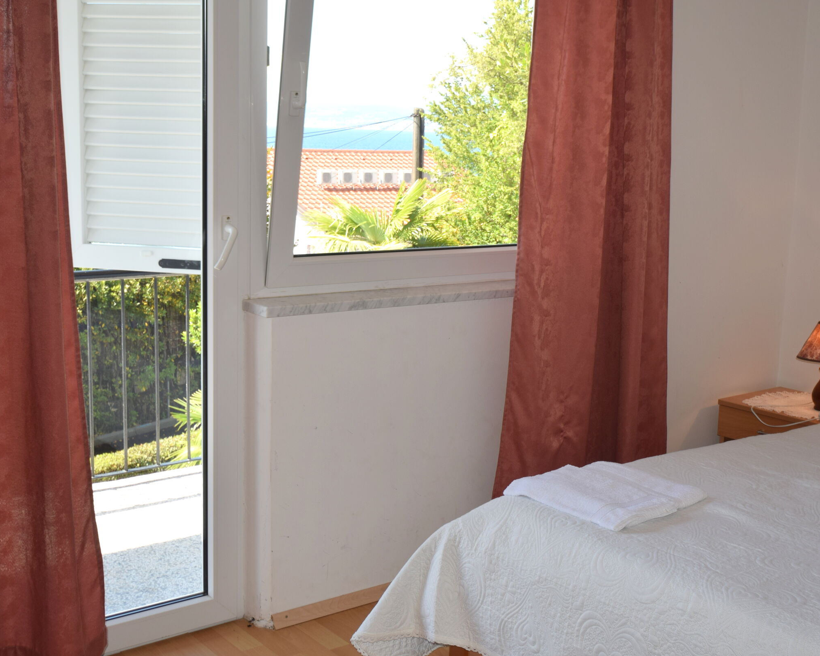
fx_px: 1141
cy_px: 305
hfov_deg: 39.4
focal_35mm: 47
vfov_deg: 32.1
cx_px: 497
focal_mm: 24
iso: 125
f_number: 5.6
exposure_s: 1/125
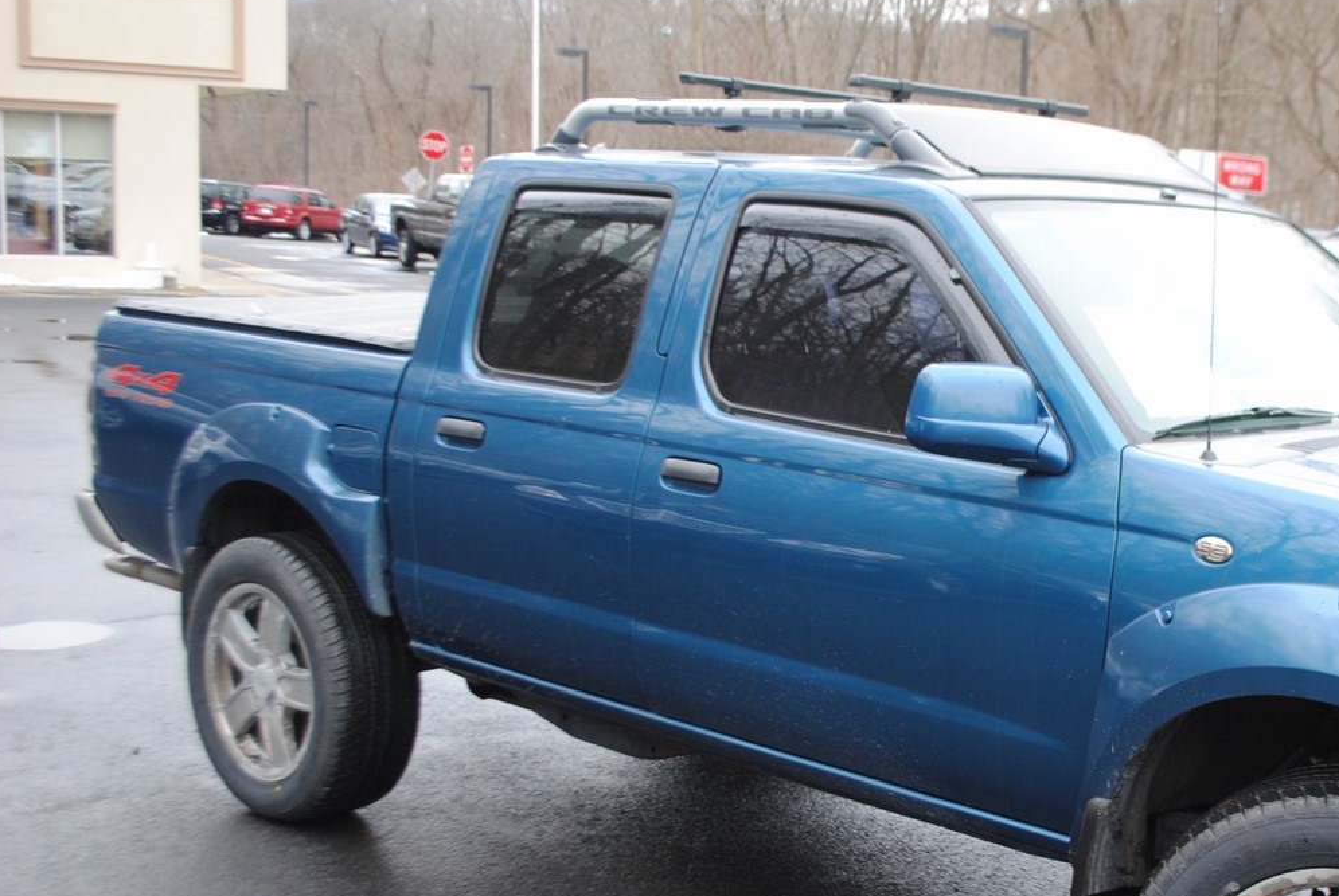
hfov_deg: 36.2
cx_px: 1069
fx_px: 1974
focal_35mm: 53
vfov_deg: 25.5
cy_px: 550
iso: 200
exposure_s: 1/80
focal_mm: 22
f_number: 4.5
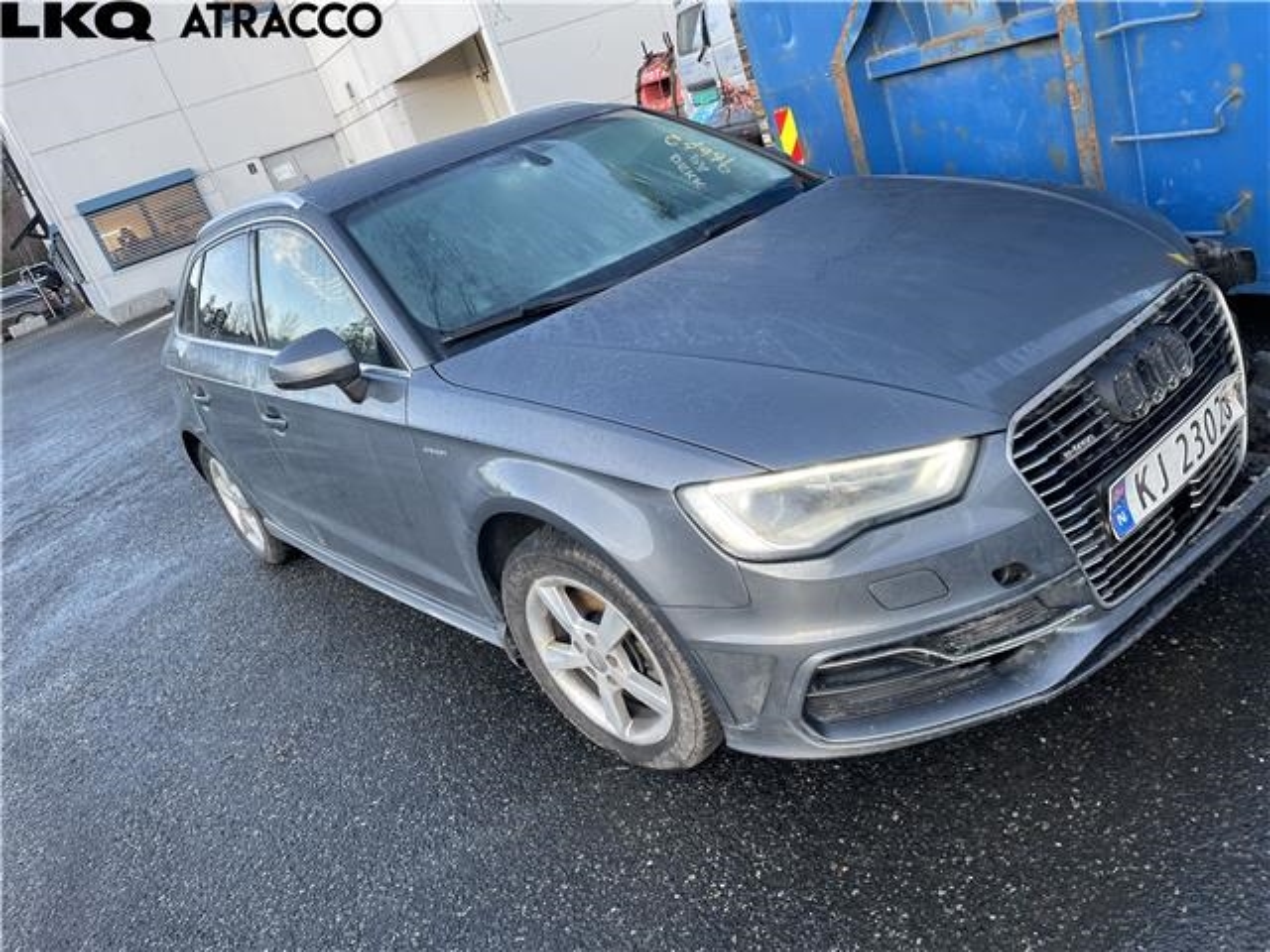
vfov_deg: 53.1
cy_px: 476
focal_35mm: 26
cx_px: 635
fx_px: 954
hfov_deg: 67.3
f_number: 1.6
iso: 64
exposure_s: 1/121
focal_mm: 4.2
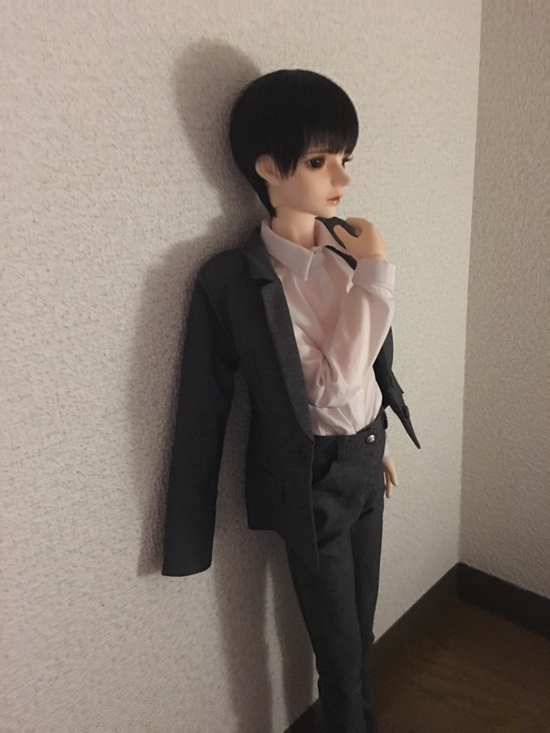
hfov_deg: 48.2
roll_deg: +2.8
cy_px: 366
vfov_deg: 61.7
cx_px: 275
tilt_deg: -16.6
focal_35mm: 29
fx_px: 614
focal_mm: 4.15
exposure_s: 1/4
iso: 200
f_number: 2.2
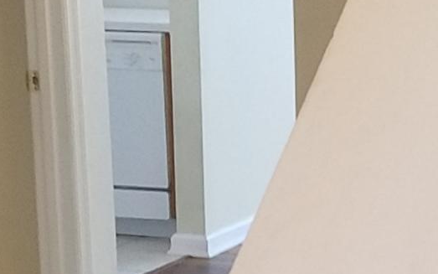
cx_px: 489
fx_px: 1886
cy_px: 236
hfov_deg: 13.0
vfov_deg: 8.3
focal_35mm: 158
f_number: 1.7
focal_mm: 4.2
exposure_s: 1/30
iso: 160
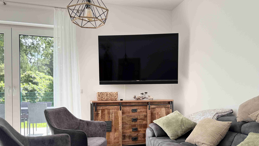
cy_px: 95
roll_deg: +0.4
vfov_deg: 42.4
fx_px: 185
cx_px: 129
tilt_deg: -0.9
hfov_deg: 69.9
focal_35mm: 27
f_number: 1.78
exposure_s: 1/121
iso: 50
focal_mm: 6.76
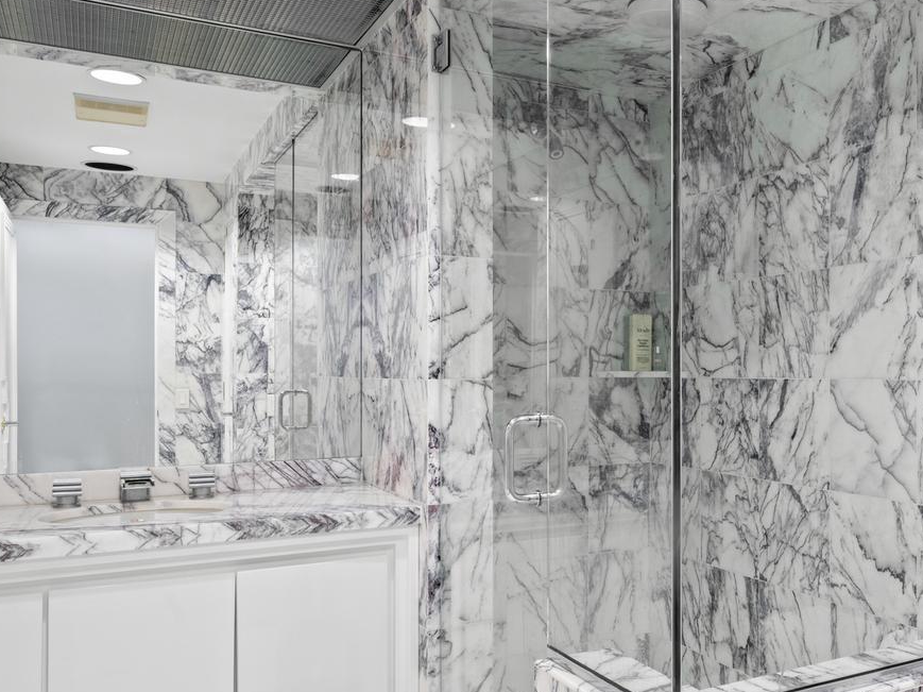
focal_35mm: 34
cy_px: 370
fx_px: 906
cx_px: 648
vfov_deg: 41.7
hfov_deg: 52.5
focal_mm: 15
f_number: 9
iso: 320
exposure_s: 1/1.67
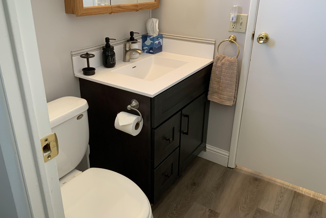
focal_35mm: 31
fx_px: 281
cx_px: 161
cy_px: 100
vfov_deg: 42.3
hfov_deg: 60.3
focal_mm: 3
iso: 100
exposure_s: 1/60
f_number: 1.8
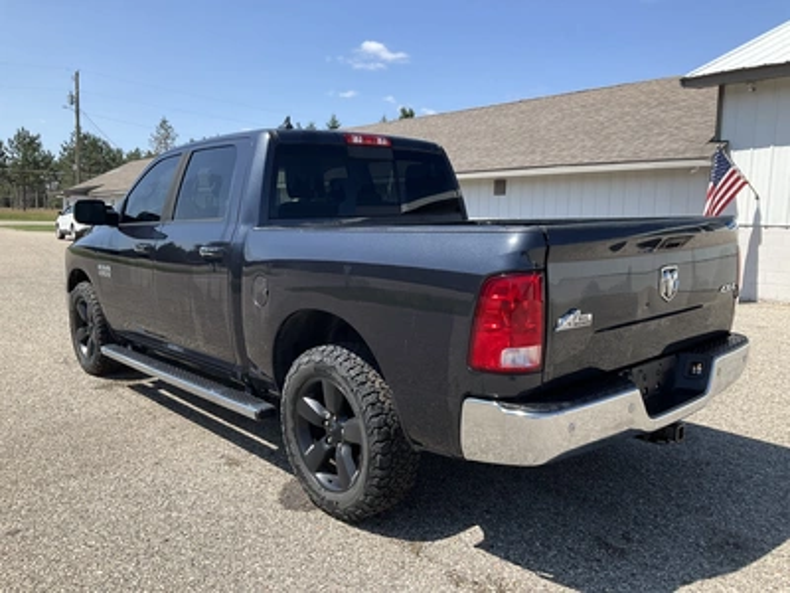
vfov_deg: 48.2
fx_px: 662
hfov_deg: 61.7
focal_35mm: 29
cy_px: 296
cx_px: 395
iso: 25
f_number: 1.8
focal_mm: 3
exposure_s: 1/1279
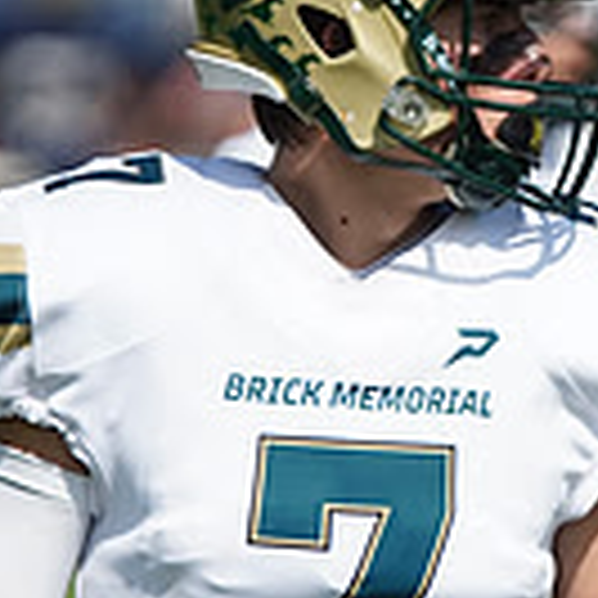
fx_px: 21675
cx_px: 463
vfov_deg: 1.6
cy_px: 290
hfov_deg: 1.6
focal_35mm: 1109
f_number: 2.8
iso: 400
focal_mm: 300
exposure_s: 1/8000
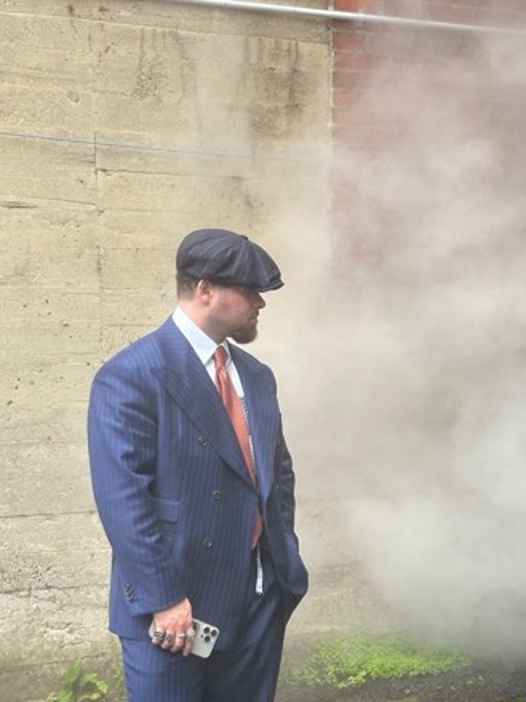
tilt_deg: -7.0
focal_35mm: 70
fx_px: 1419
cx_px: 277
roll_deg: -0.2
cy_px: 491
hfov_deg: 21.0
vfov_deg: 27.5
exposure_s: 1/248
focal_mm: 6.86
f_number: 1.78
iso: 50
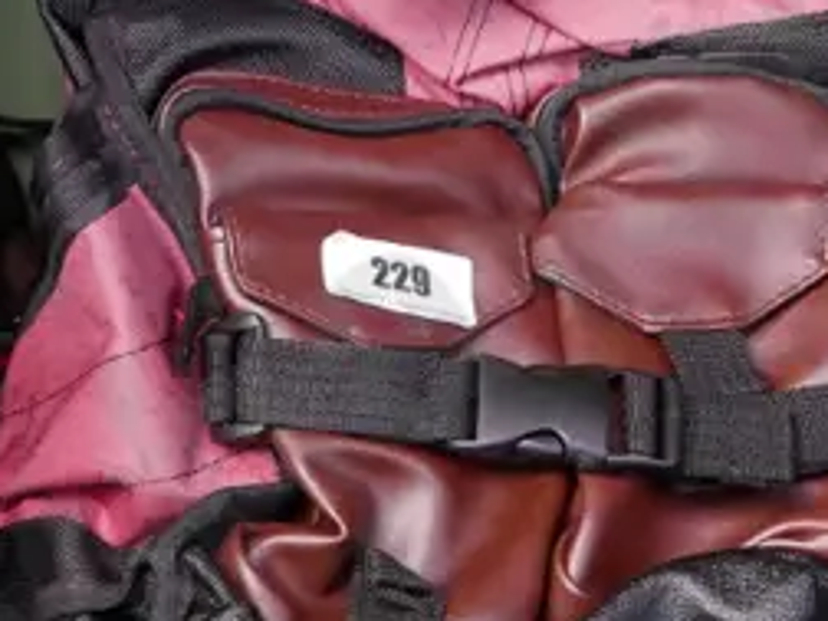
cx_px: 789
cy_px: 49
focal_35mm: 114
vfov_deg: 12.9
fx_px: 2727
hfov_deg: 17.0
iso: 3200
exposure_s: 1/30
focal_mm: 14
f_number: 3.6
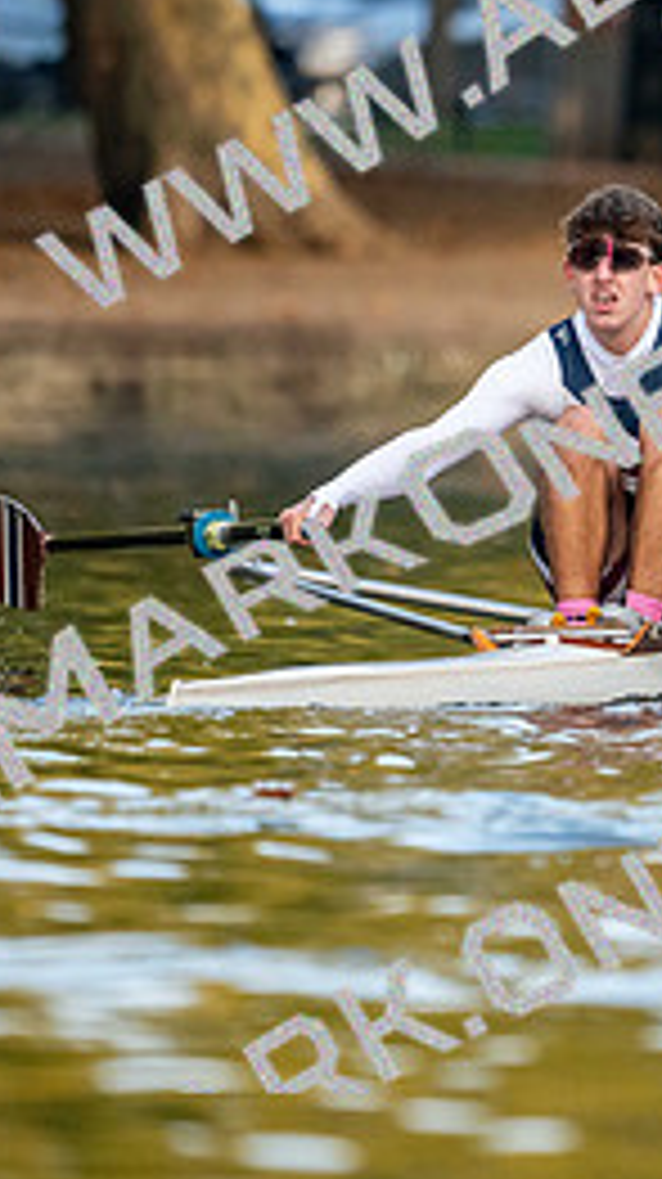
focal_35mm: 928
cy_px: 322
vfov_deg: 2.3
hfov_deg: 1.3
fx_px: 29016
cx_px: 594
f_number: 4.5
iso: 3200
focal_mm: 400
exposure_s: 1/2500
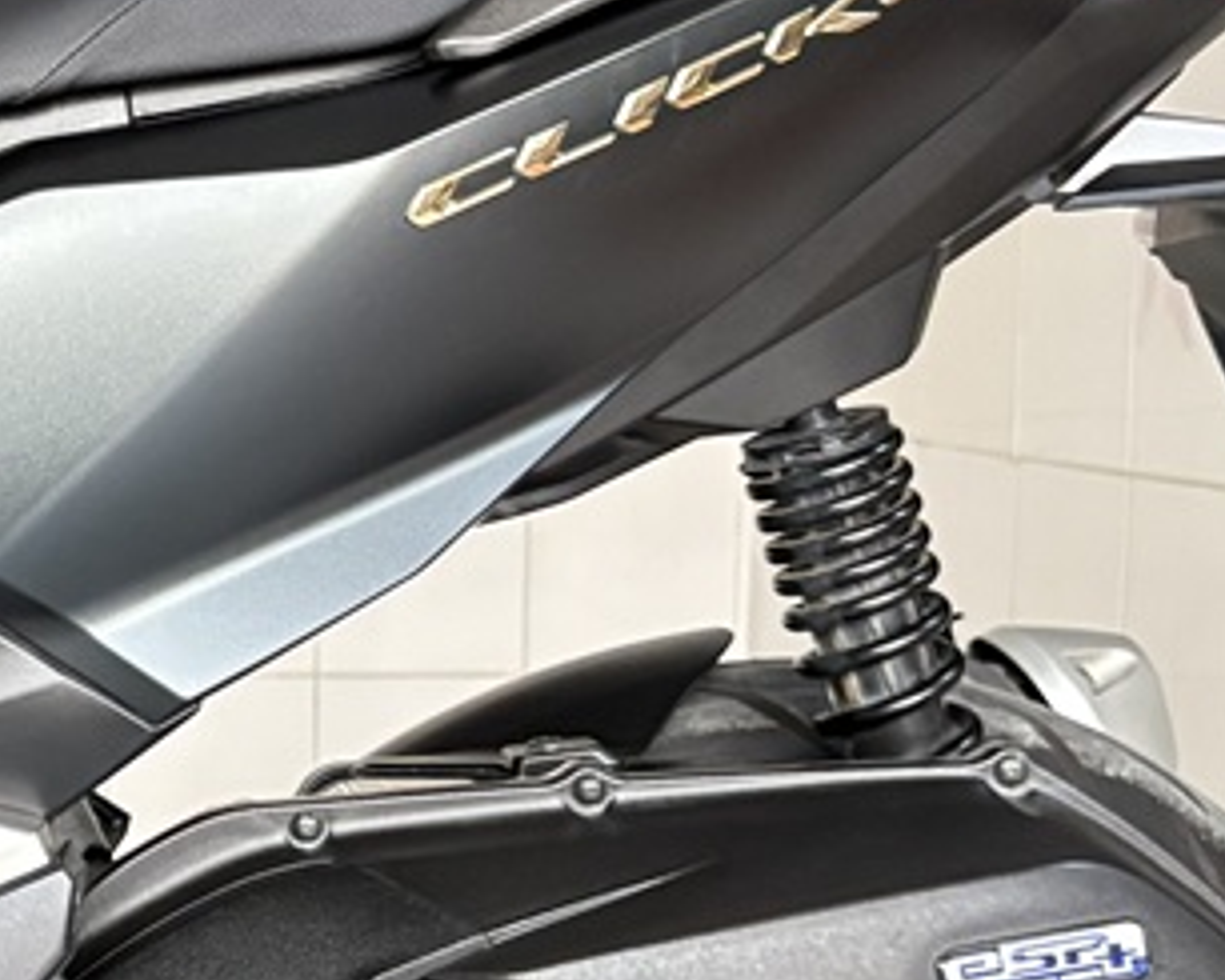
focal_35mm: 106
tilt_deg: -5.1
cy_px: 580
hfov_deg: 16.4
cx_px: -645
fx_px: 3844
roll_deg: +0.5
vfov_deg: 14.5
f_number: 1.6
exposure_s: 1/60
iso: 320
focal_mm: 5.96
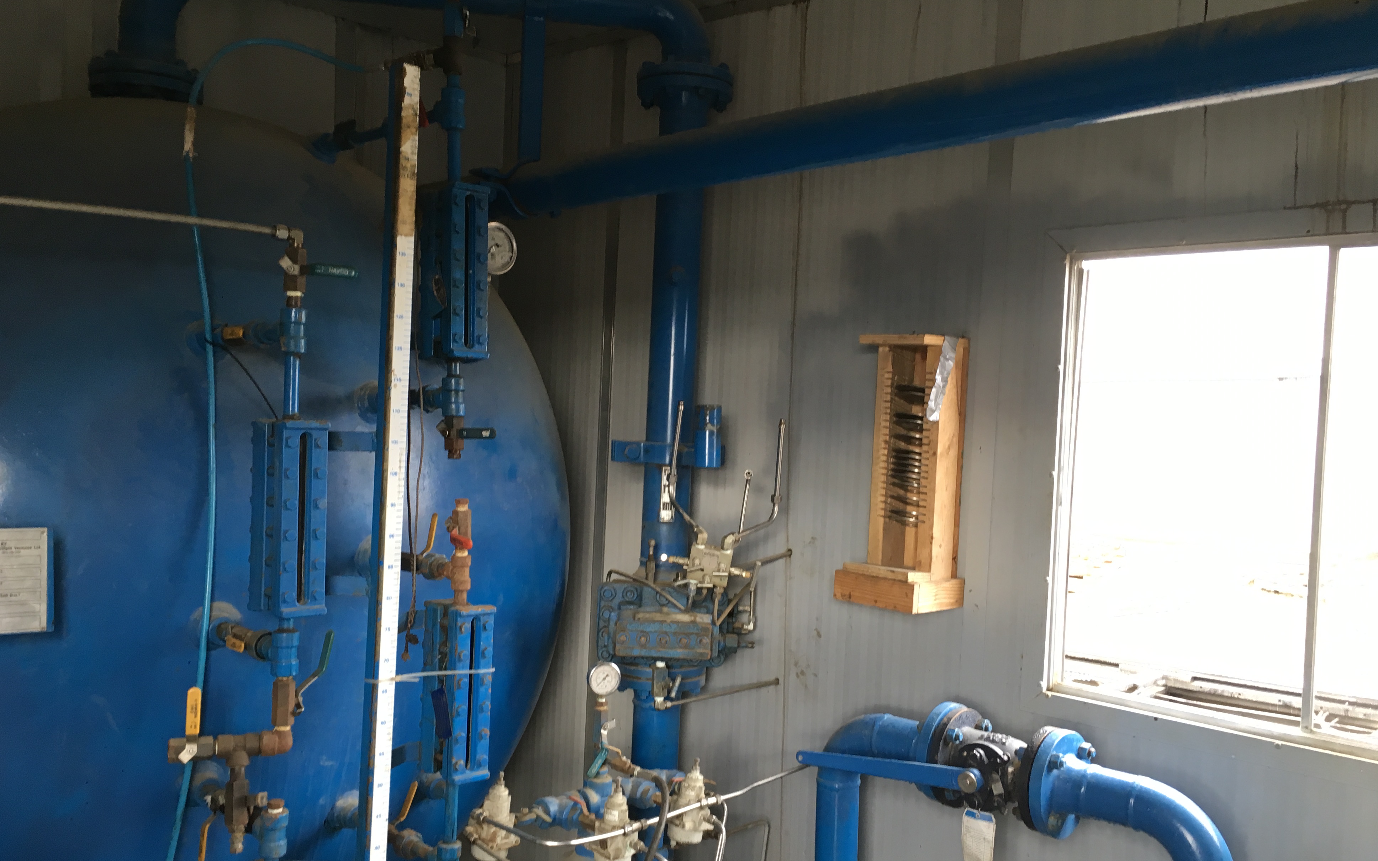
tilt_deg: -2.8
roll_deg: -0.6
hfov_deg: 59.6
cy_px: 457
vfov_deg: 39.4
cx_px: 672
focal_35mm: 32
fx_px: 1202
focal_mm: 4.15
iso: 64
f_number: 2.2
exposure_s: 1/30
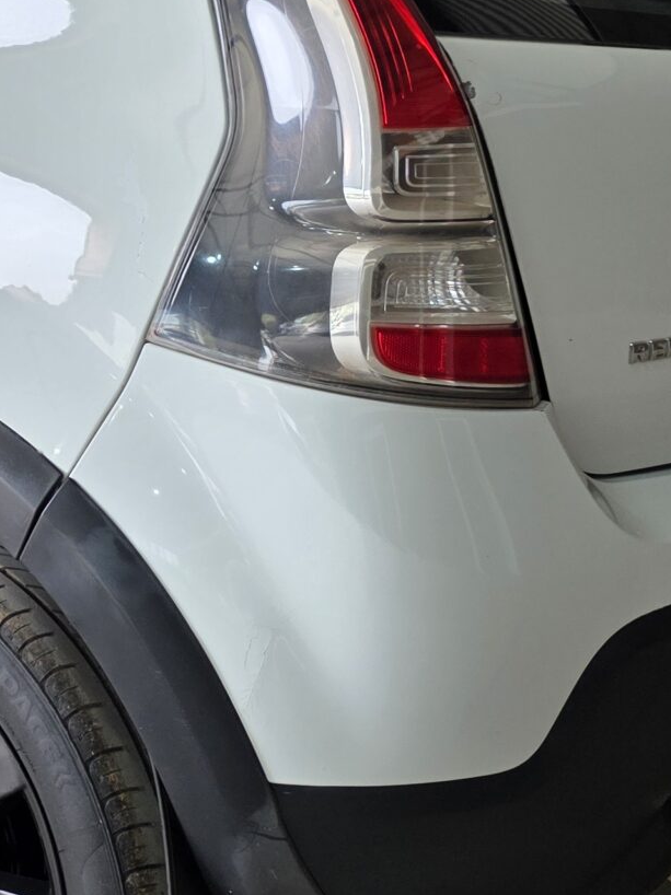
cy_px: 319
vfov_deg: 26.9
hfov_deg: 19.5
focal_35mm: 72
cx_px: -72
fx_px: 1862
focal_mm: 6.3
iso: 80
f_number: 1.7
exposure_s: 1/180
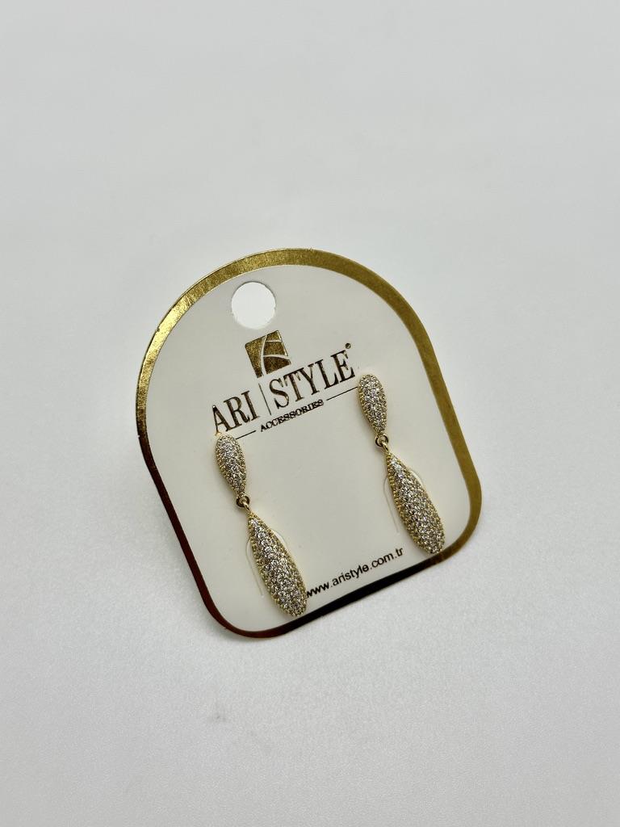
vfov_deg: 39.7
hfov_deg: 30.3
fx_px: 1146
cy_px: 414
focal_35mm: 48
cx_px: 310
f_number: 1.78
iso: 64
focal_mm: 6.86
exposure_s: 1/263
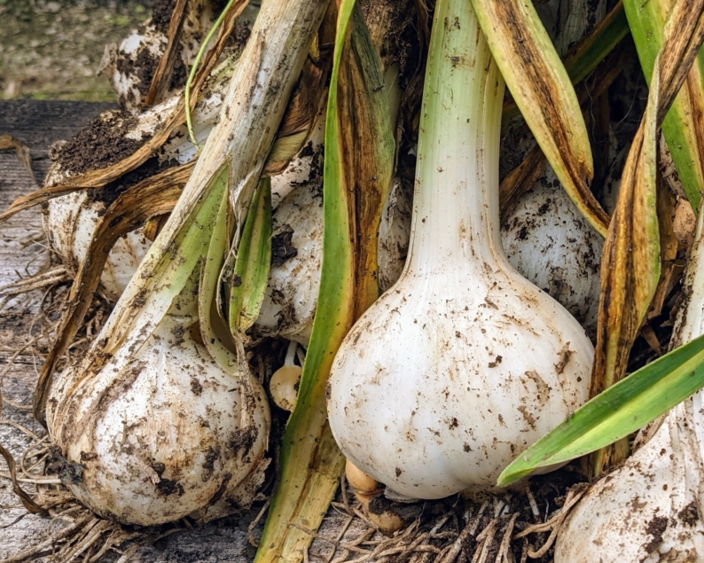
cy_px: 299
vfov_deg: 29.7
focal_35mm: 51
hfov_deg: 35.6
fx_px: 1062
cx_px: 547
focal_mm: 4.38
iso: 62
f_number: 1.73
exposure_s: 1/2924
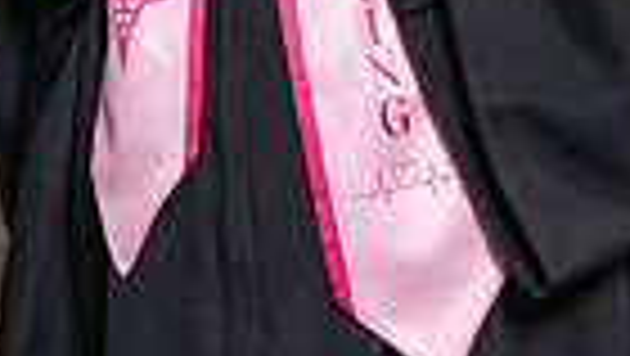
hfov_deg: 7.5
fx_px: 4798
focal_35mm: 287
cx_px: -99
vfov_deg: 4.2
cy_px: -345
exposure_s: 1/125
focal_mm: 66
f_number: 5
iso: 1600
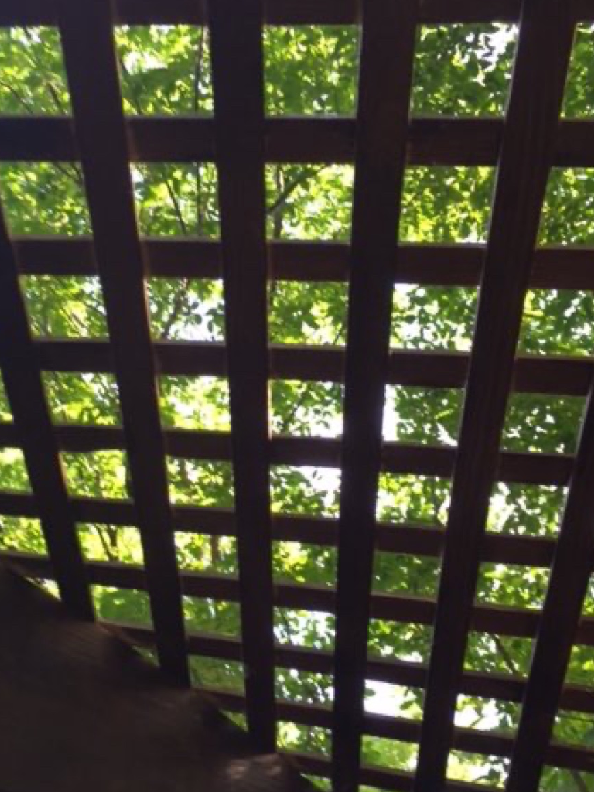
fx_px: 915
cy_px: 398
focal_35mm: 40
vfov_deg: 46.8
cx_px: 258
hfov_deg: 35.9
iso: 32
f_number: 2.2
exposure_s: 1/60
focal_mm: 4.15
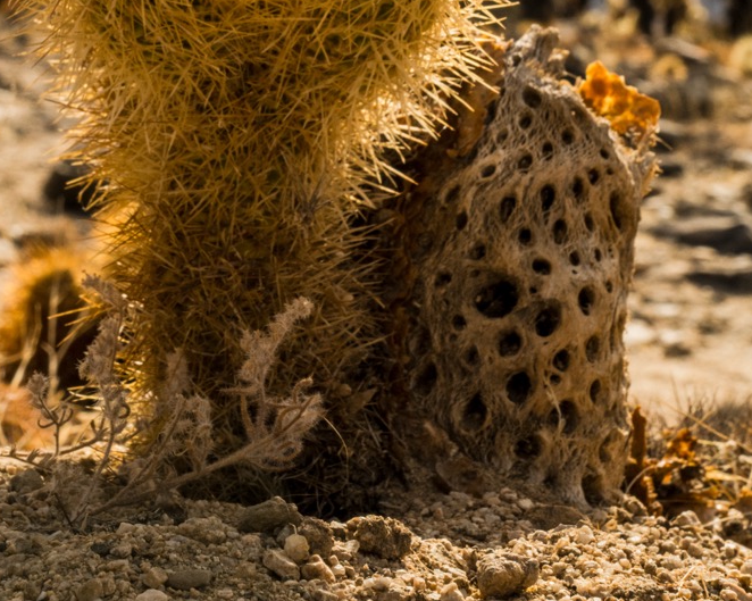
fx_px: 2981
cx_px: 261
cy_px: 42
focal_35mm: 134
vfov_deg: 11.4
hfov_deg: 14.4
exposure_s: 1/400
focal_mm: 70
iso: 640
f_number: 22
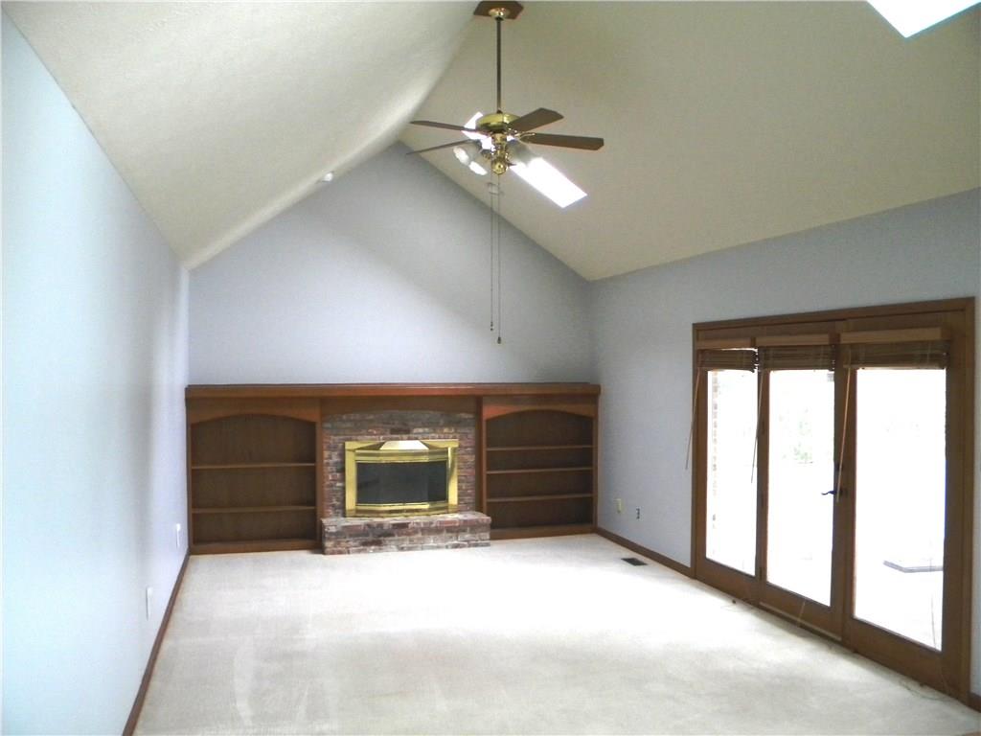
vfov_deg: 49.7
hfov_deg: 63.4
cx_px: 490
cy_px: 368
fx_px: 794
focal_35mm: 28
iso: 400
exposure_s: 1/30.6
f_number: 3.5
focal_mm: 5
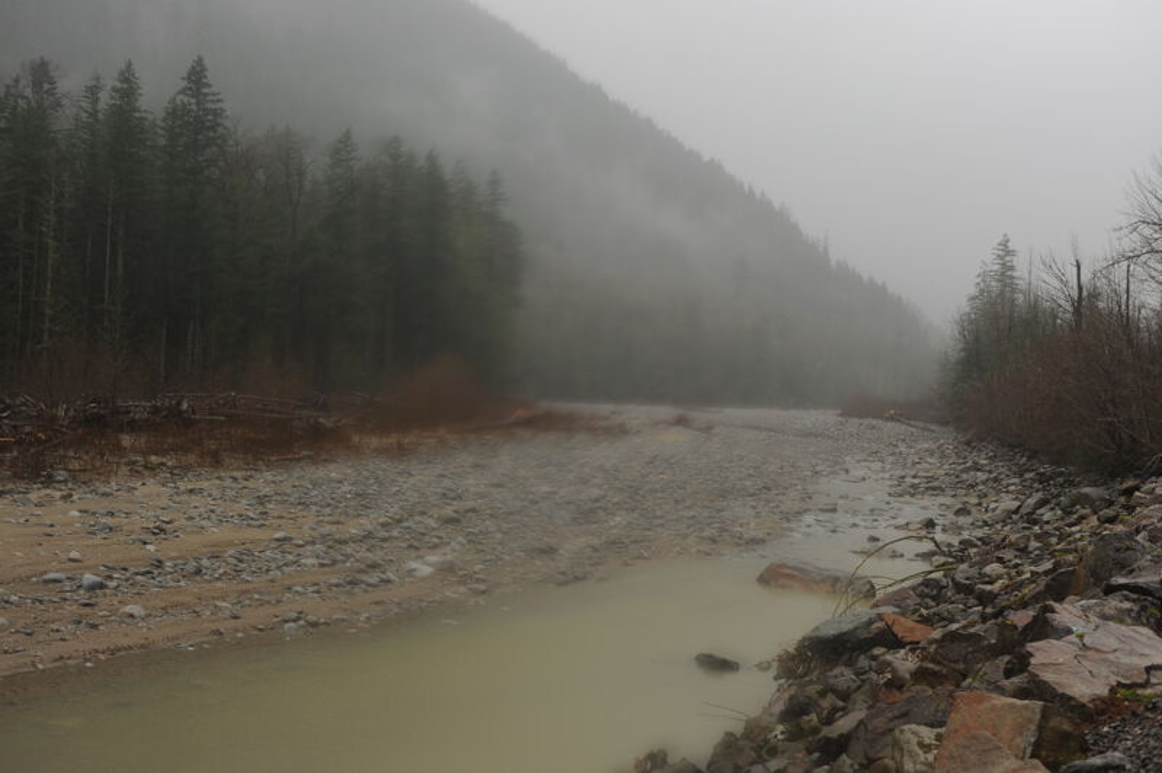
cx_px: 581
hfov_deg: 54.5
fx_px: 1129
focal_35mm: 35
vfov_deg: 37.8
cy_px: 386
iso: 320
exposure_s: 1/100
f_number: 5.6
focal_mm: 35
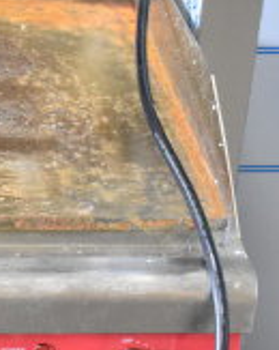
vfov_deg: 10.2
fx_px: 1965
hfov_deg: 7.8
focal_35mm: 190
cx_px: -264
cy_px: 261
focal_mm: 36
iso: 3200
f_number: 4.8
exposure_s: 1/60
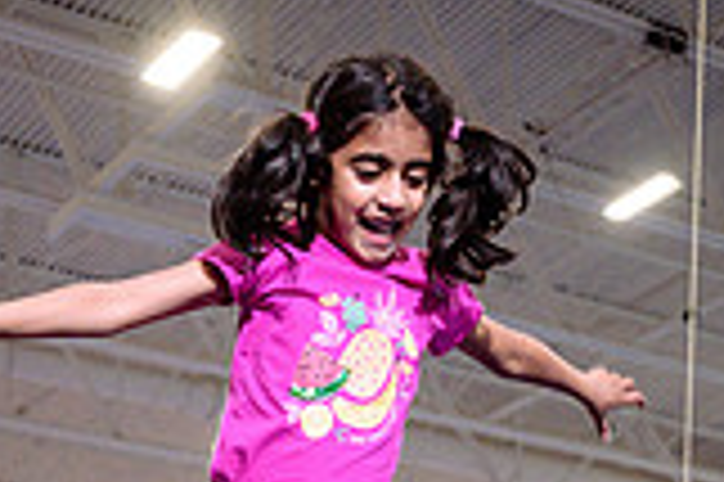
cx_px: 247
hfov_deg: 18.9
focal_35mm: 108
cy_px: 854
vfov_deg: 11.7
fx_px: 2170
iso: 1600
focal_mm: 28
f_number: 3.5
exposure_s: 1/400
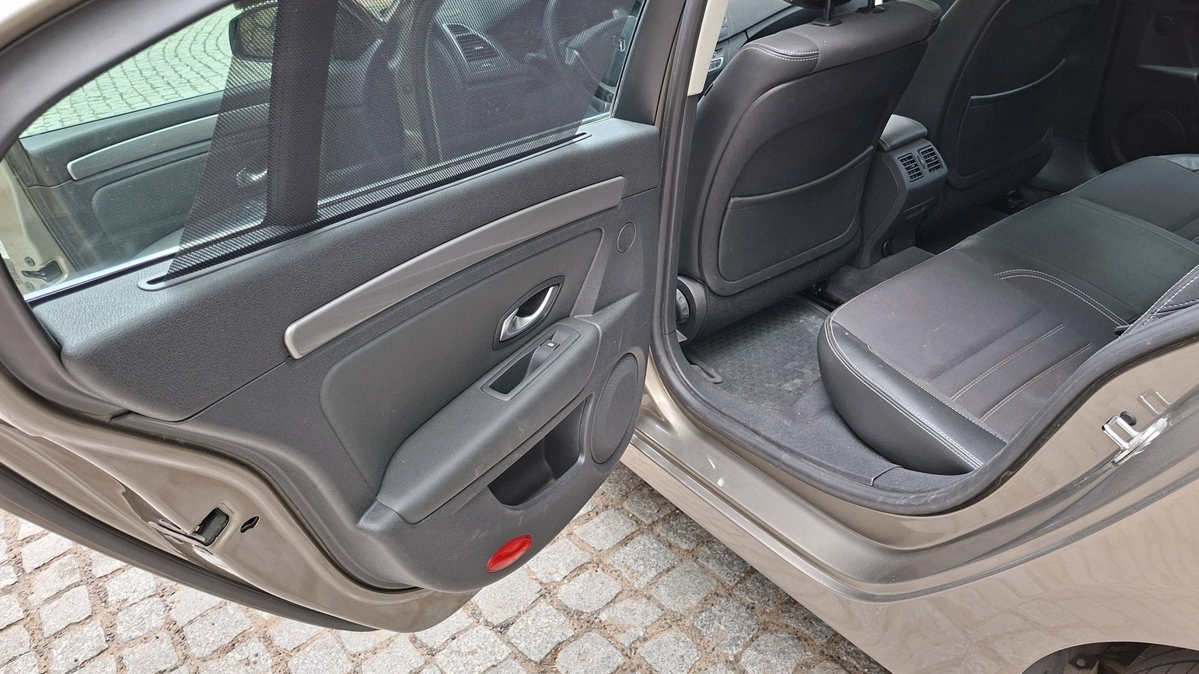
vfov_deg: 43.9
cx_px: 613
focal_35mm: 26
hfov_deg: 71.9
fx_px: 827
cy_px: 235
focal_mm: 5.54
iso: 125
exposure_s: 1/100
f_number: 1.8
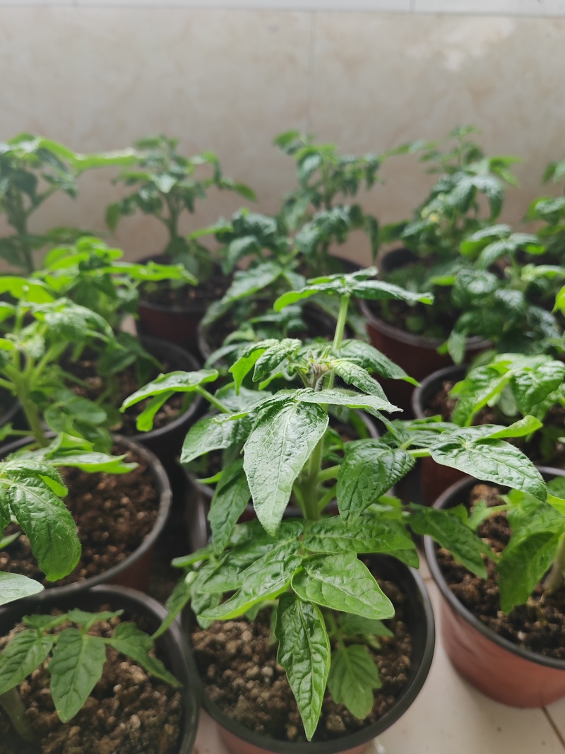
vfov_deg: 65.3
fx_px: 588
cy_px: 377
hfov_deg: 51.3
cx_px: 282
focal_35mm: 27
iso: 160
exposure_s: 1/100
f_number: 1.9
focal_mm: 5.52
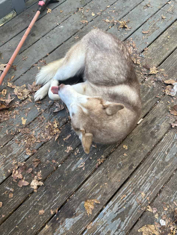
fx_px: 177
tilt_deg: -64.6
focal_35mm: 26
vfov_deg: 67.3
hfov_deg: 53.1
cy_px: 118
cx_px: 88
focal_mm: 5.7
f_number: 1.5
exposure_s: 1/121
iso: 40
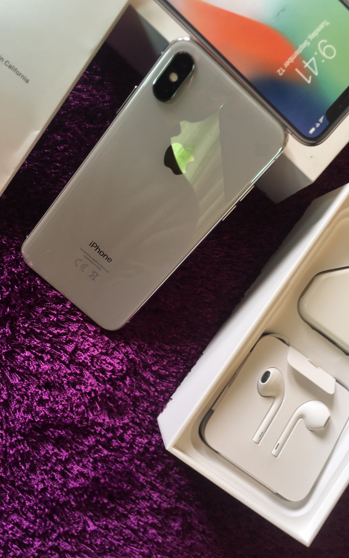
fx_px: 472
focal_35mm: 31
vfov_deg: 61.2
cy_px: 280
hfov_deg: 40.5
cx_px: 204
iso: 32
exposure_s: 1/50
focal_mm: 4.15
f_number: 2.2
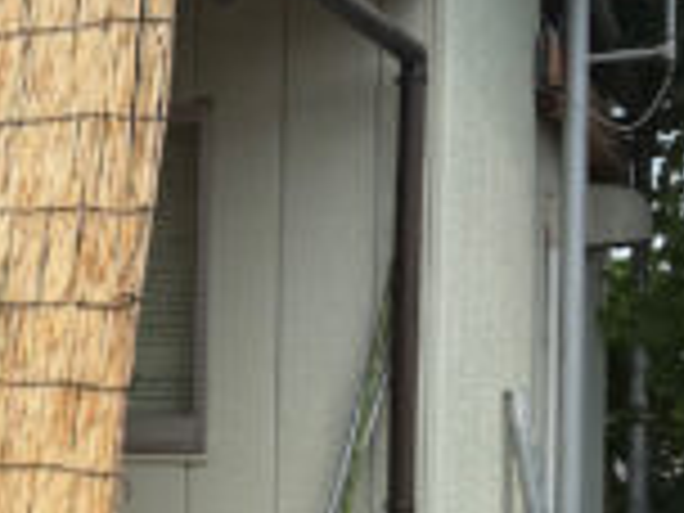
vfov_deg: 19.1
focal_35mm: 76
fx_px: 1502
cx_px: -189
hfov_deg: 23.0
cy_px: 428
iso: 80
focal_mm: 6.76
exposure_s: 1/2110
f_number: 1.78
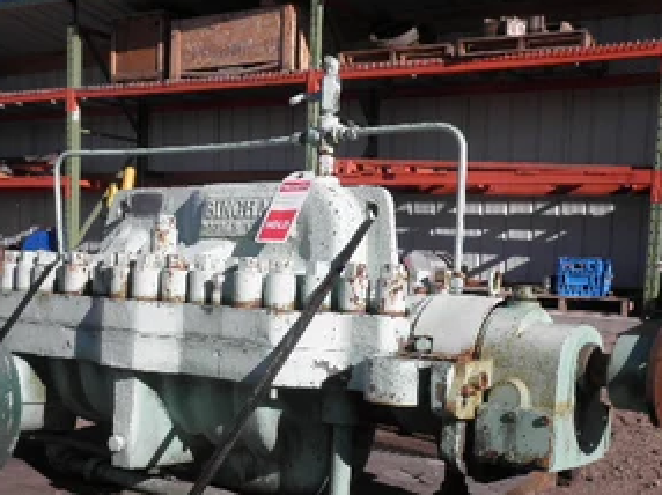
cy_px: 342
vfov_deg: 29.4
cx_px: 322
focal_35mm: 49
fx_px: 936
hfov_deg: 38.9
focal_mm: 6.1
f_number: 9.1
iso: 64
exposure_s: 1/160
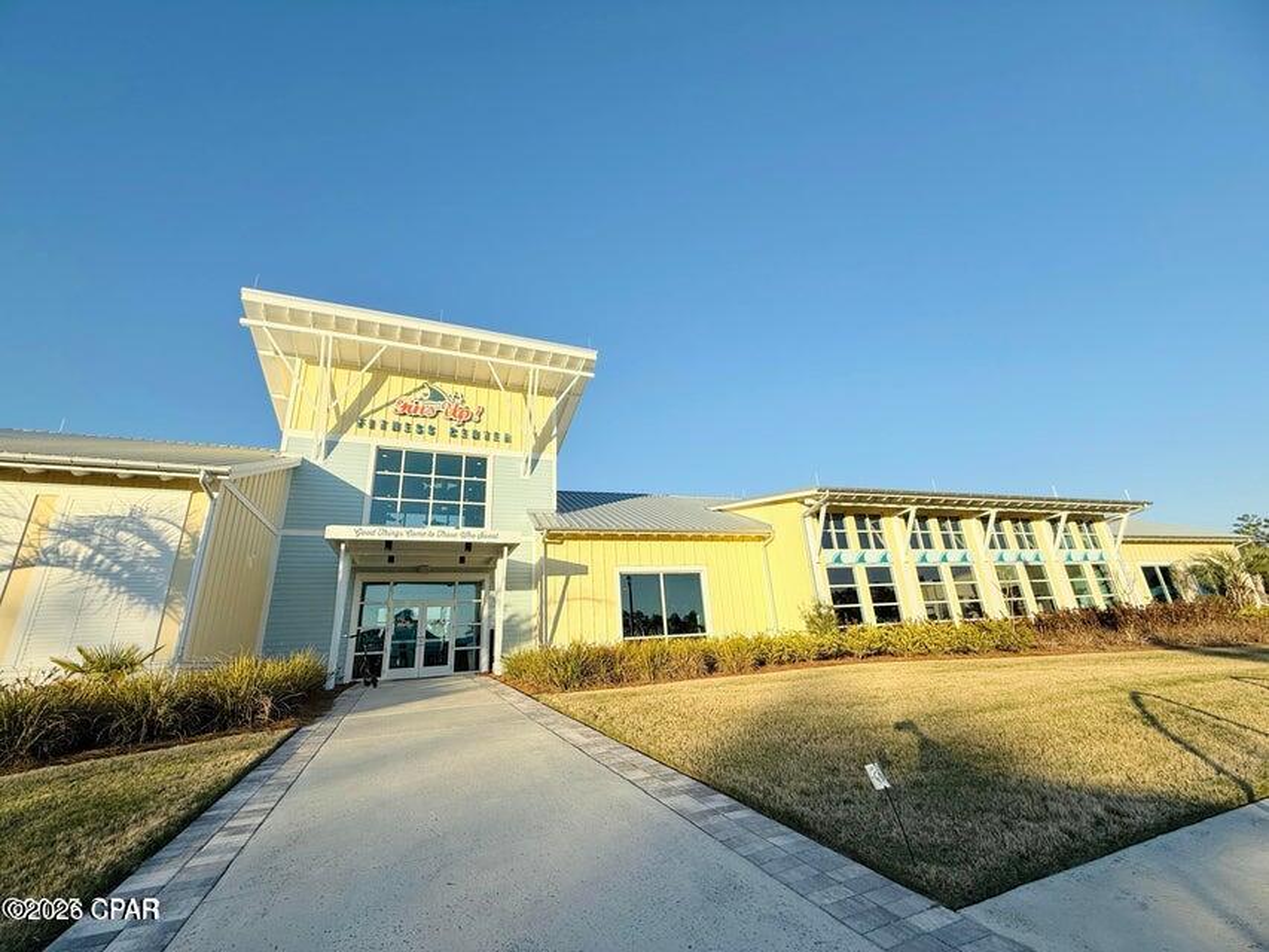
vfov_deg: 85.7
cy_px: 476
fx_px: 513
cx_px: 634
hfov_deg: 102.1
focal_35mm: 14
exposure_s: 1/2165
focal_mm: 2.22
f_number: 2.2
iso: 50
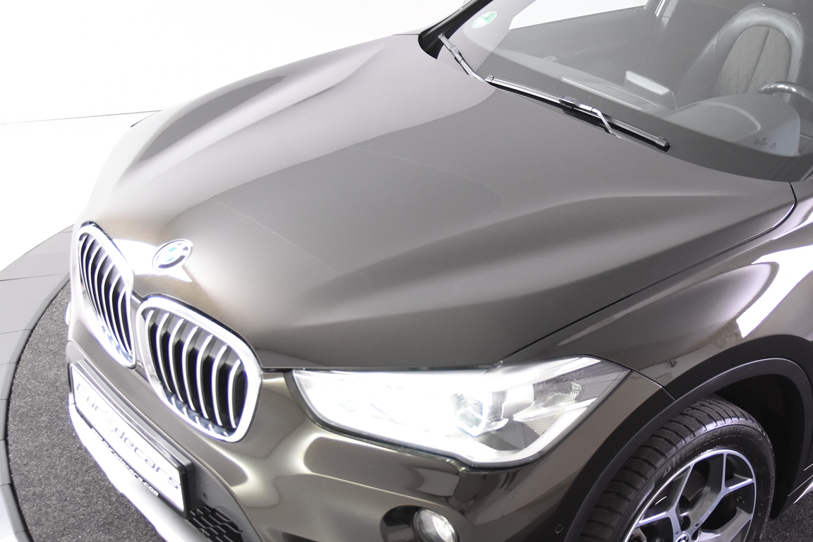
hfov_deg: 35.2
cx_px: 642
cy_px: 274
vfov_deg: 24.6
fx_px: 1242
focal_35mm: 55
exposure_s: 1/50
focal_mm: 22
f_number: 3.5
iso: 1600
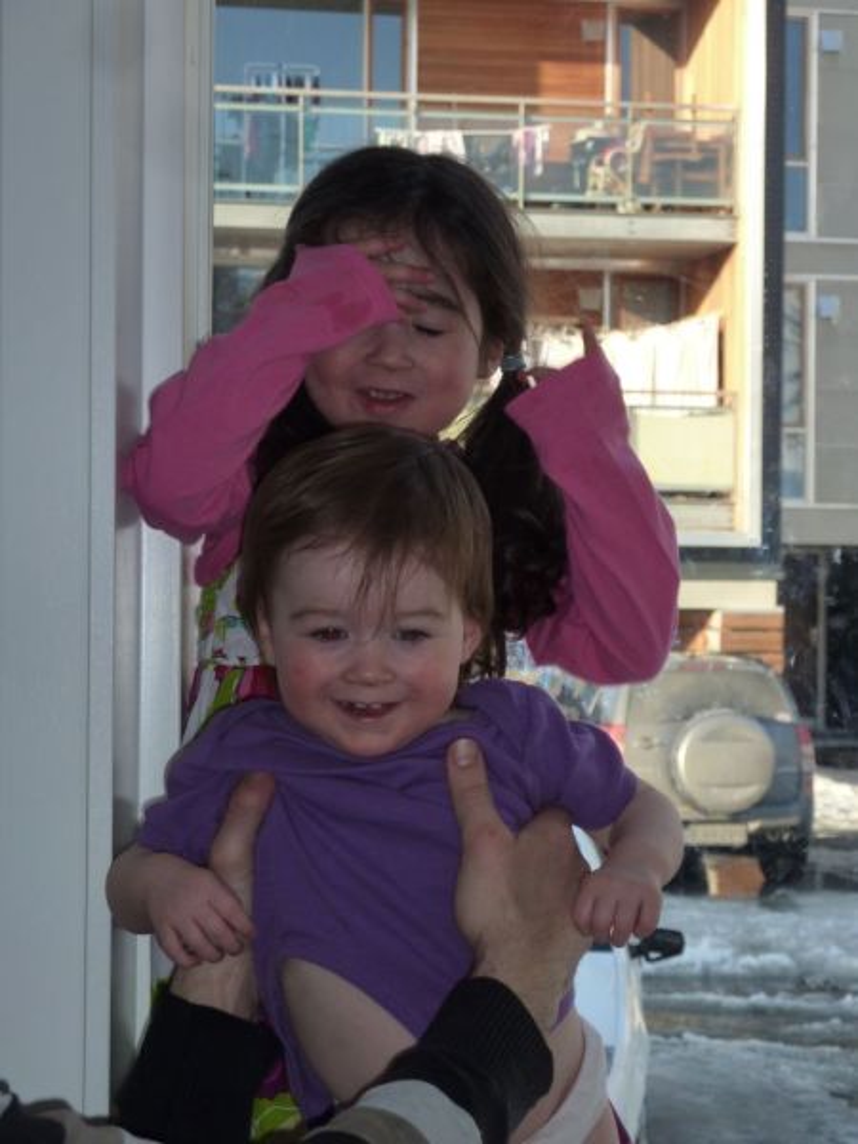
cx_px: 429
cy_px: 572
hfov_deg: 14.2
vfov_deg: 18.9
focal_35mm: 104
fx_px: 3437
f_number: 4.3
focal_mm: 17
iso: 125
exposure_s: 1/125
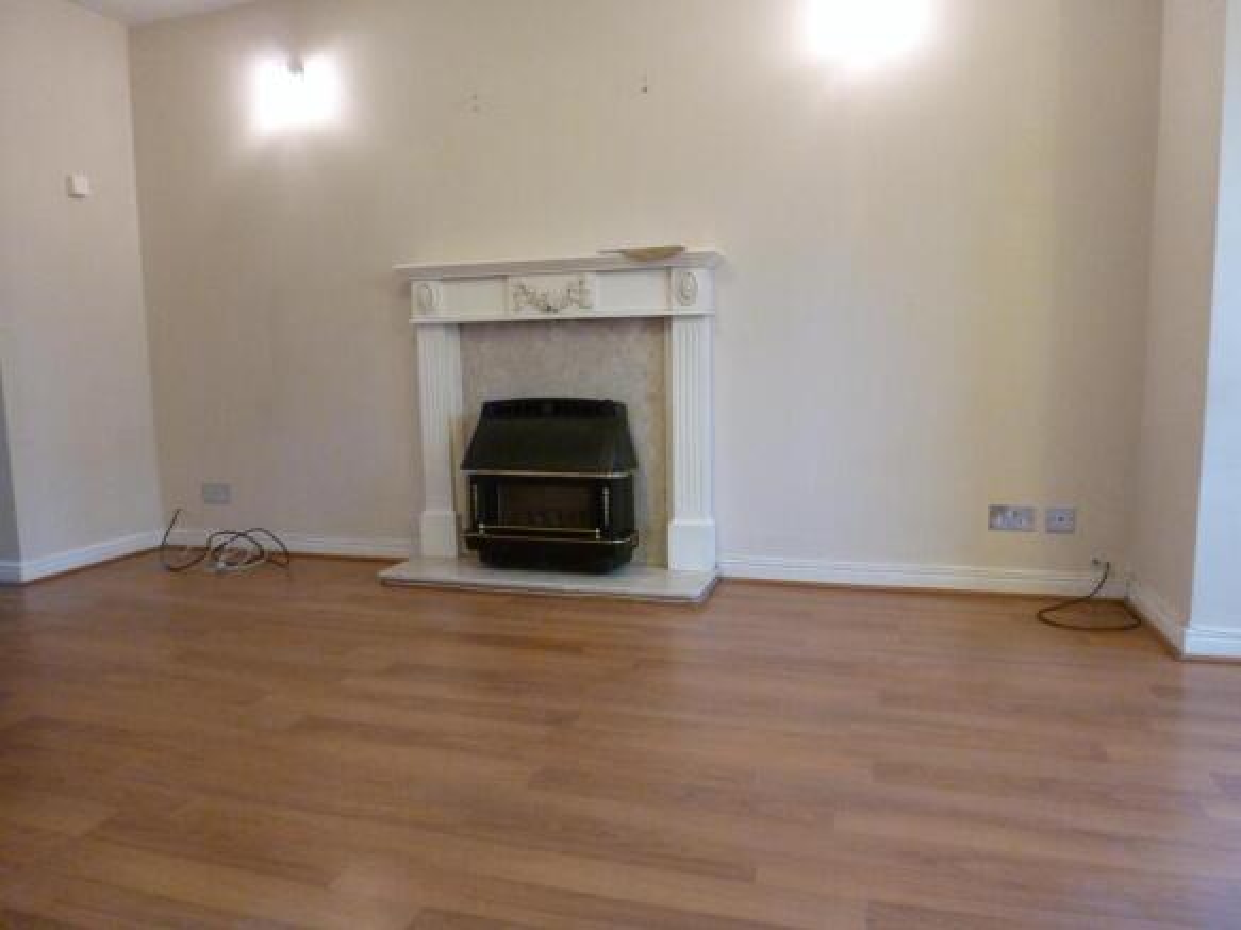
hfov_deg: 71.6
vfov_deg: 56.8
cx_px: 620
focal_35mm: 24
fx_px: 860
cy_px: 465
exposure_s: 1/13
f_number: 3.3
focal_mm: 4.3
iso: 400
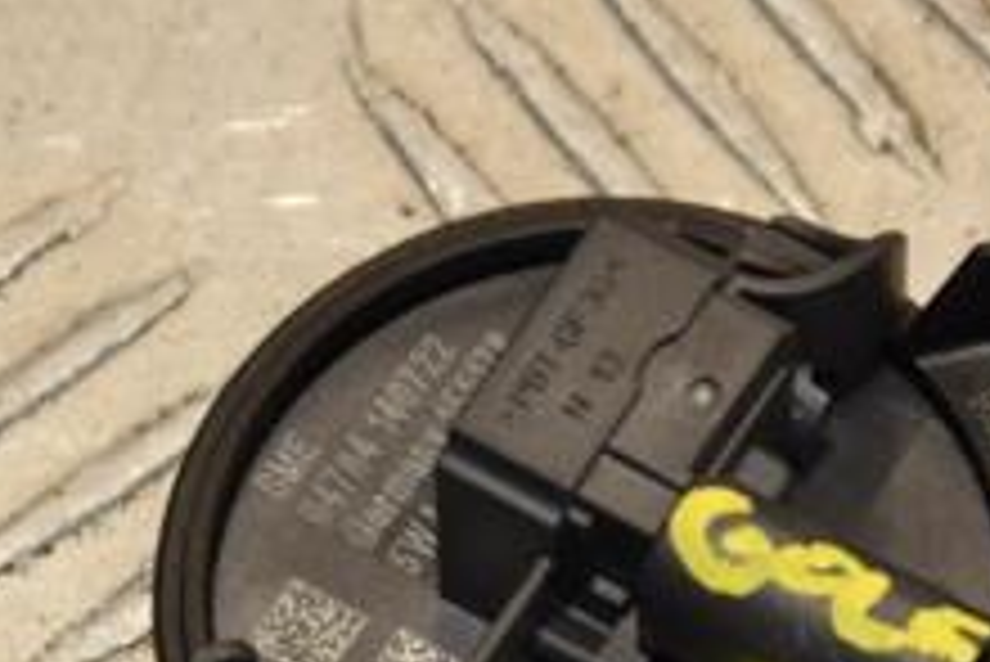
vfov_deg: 3.2
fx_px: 11815
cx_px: 675
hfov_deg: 4.8
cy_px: 743
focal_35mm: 429
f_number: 9
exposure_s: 1/200
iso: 800
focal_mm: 105
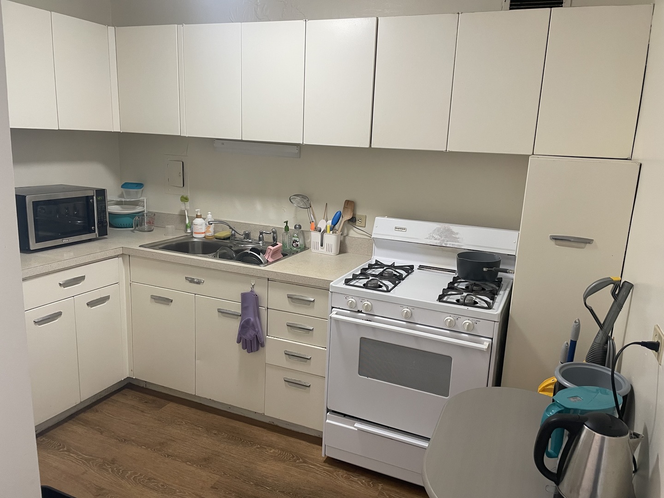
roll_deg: -2.5
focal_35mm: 26
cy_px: 249
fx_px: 499
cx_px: 332
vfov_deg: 53.1
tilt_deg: -12.5
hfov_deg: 67.3
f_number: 1.6
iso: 80
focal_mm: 4.2
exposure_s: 1/60
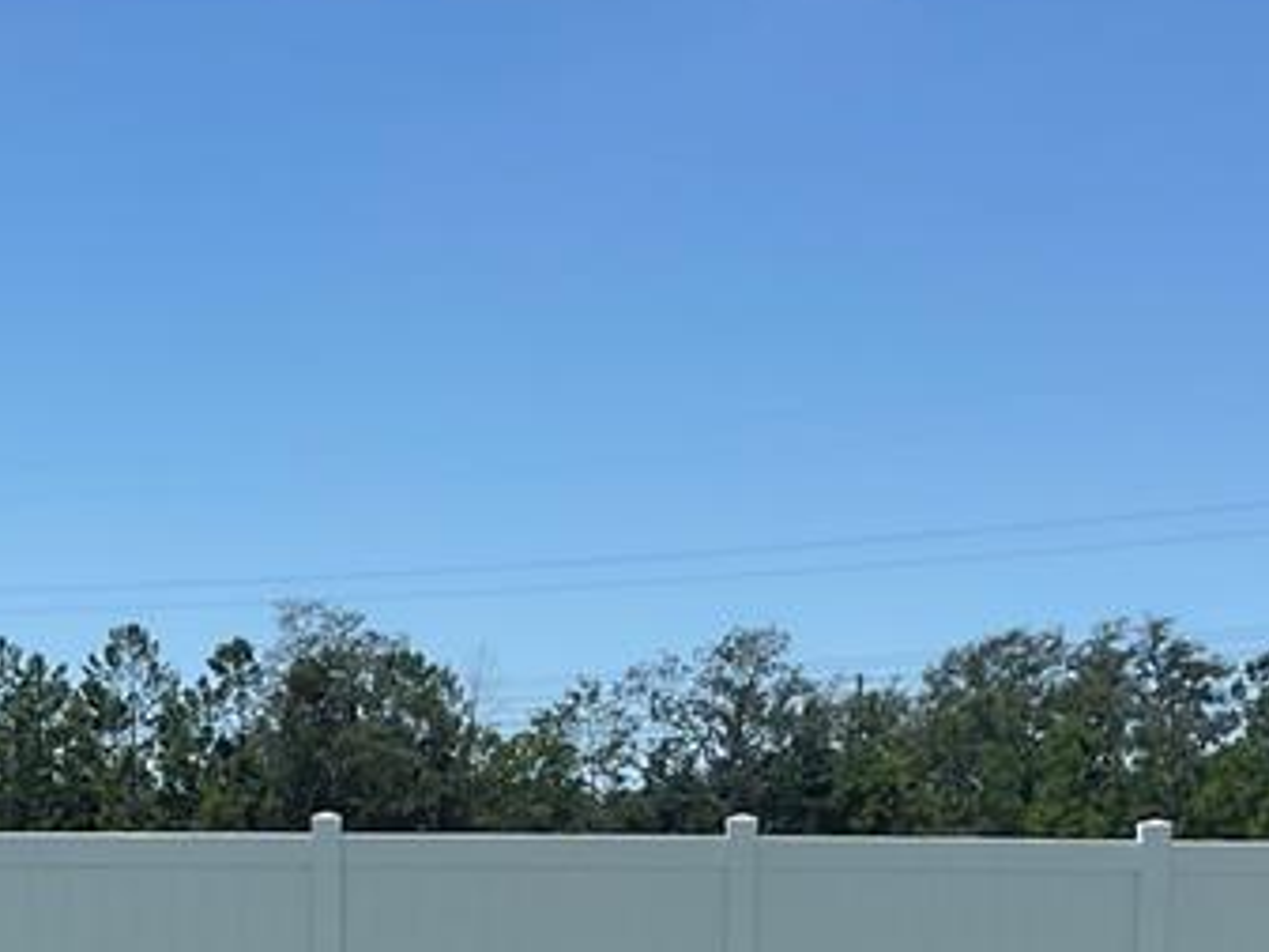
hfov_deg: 22.2
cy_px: 1328
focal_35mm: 88
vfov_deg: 15.7
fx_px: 3227
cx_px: 501
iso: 16
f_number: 1.8
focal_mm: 3
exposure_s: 1/2427
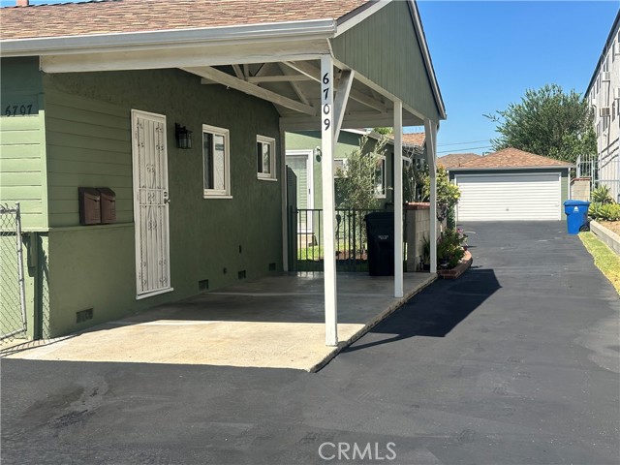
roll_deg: +0.1
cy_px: 232
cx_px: 310
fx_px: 860
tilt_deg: -1.3
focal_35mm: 48
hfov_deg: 39.7
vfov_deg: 30.3
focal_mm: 6.86
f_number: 1.78
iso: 64
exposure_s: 1/2976
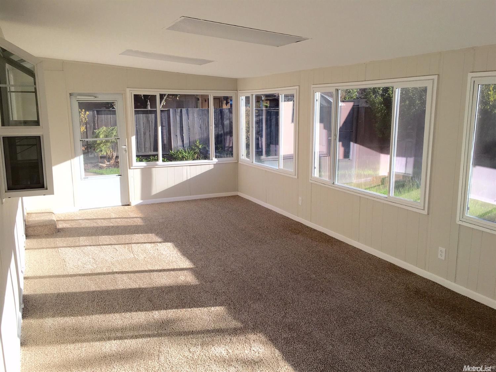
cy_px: 186
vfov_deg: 48.2
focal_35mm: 29
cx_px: 248
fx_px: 415
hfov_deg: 61.7
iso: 25
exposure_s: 1/601
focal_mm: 4.15
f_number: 2.2
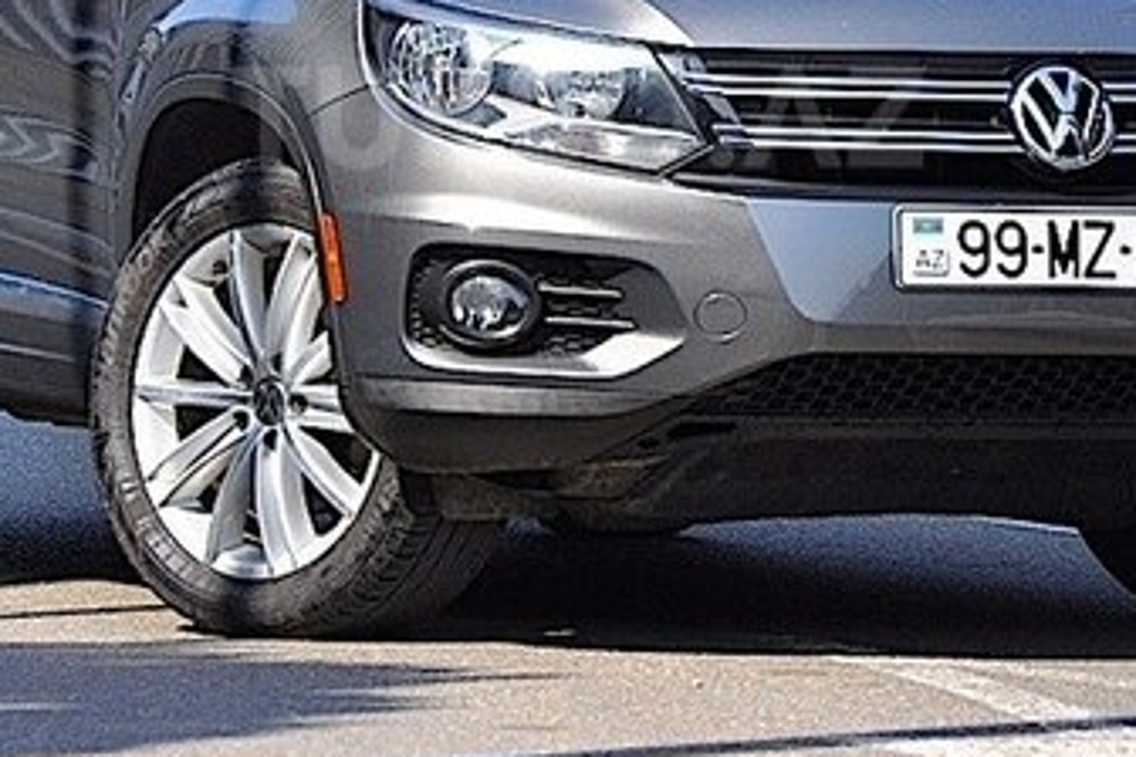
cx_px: 578
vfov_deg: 4.4
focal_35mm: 309
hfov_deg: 6.7
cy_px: 117
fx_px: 9749
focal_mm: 105
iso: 640
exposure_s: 1/1000
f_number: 9
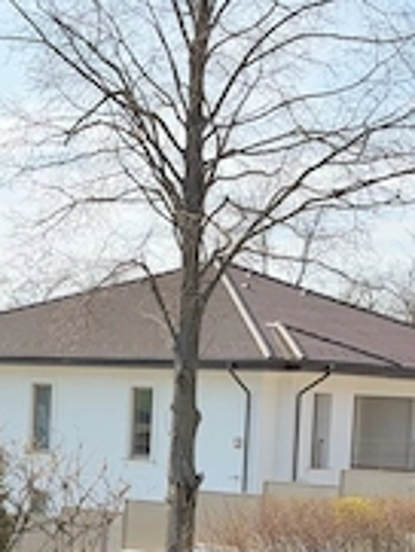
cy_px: 586
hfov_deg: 13.9
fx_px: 1692
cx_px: 110
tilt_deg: -5.7
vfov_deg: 18.0
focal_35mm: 106
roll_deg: -2.2
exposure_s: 1/693
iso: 100
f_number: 1.78
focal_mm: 6.76
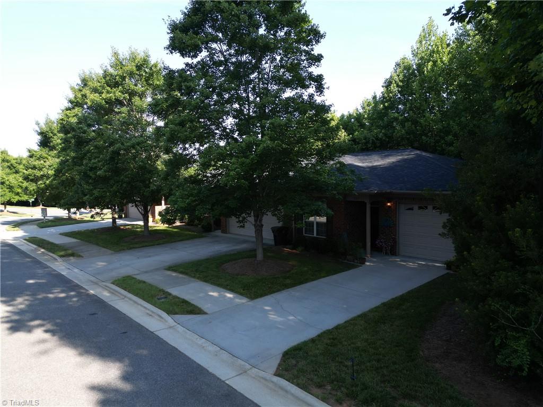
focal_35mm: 24
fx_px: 376
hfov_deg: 71.6
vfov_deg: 56.8
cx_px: 272
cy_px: 204
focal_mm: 6.72
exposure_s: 1/500
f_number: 1.7
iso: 100
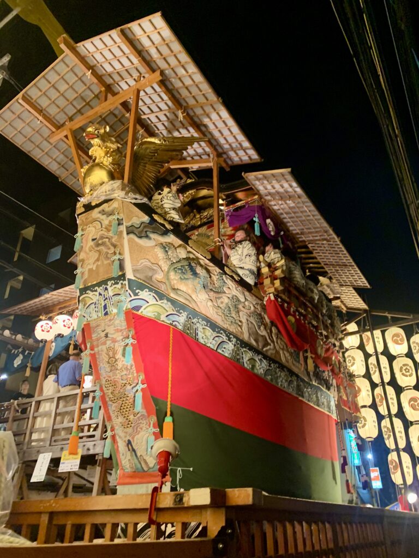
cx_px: 210
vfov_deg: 67.3
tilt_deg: +32.7
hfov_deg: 53.1
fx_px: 420
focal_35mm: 26
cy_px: 279
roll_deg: -2.3
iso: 400
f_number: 1.8
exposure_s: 1/40
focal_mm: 4.25
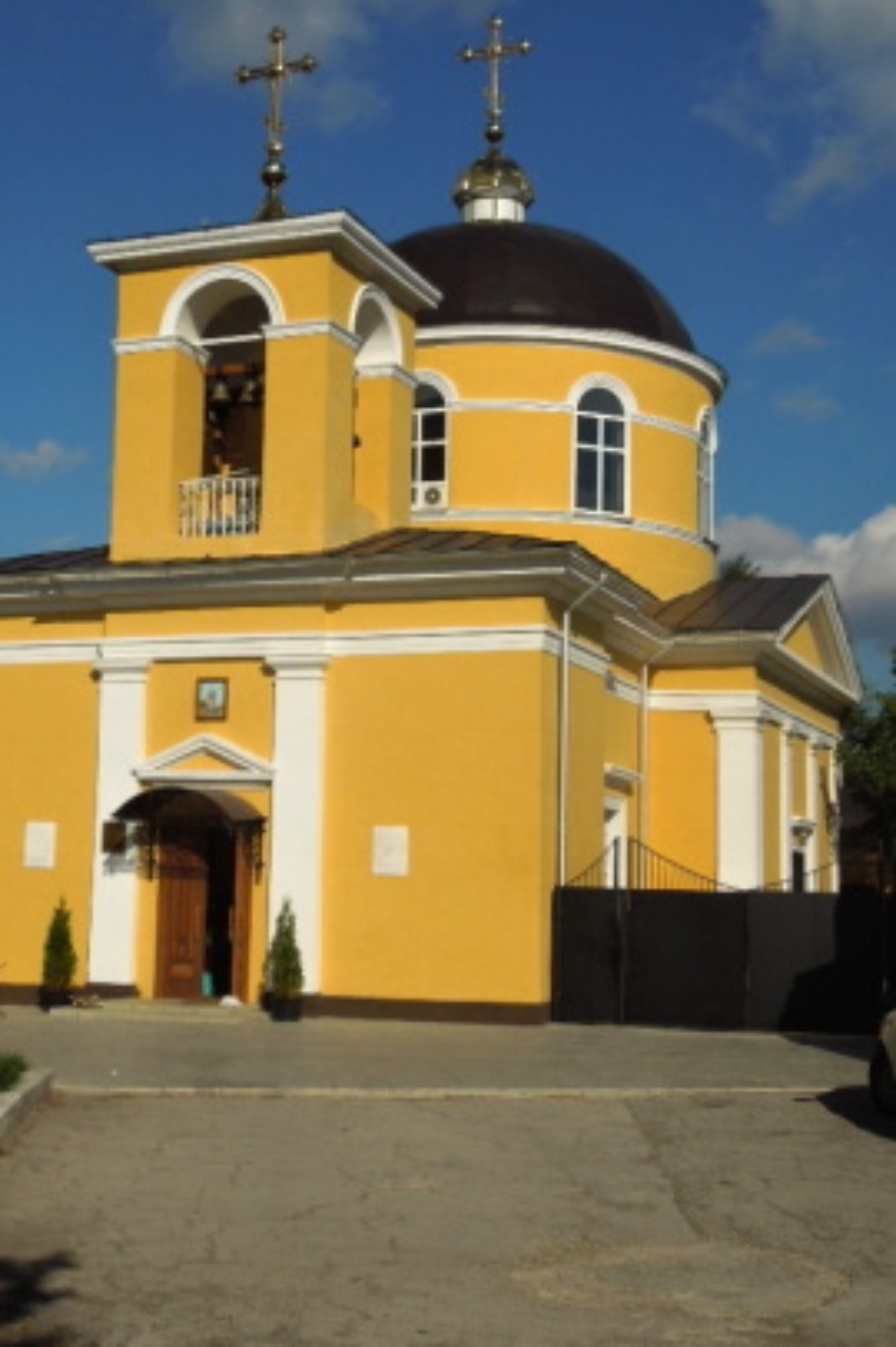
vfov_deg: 39.6
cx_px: 290
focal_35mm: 50
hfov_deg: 26.8
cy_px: 620
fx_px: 1870
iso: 100
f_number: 7.6
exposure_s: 1/800
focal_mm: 7
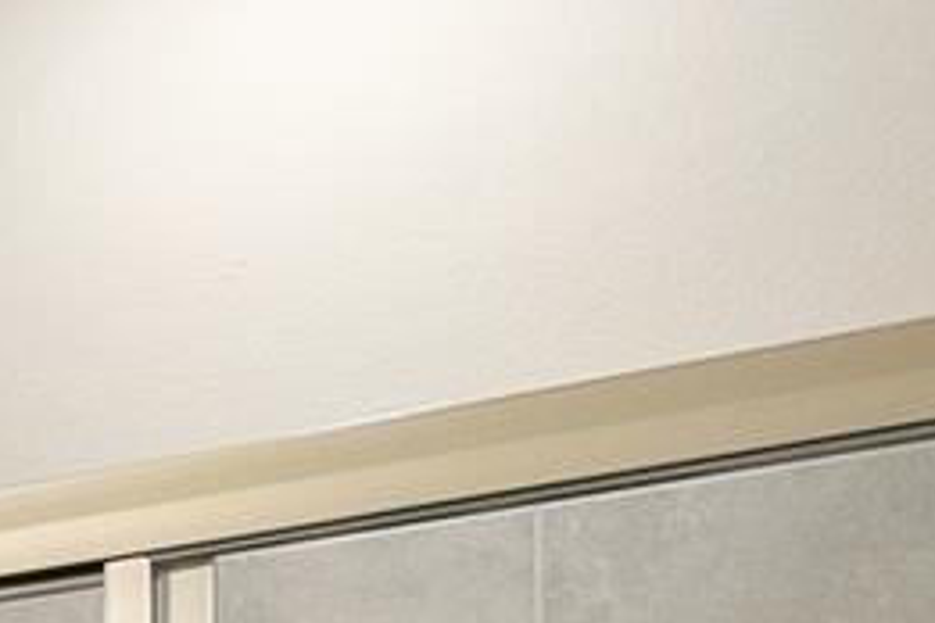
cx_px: -1272
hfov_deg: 14.4
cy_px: 1822
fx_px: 2545
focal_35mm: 98
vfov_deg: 10.4
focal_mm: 16
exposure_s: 1/160
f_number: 4
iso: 1250
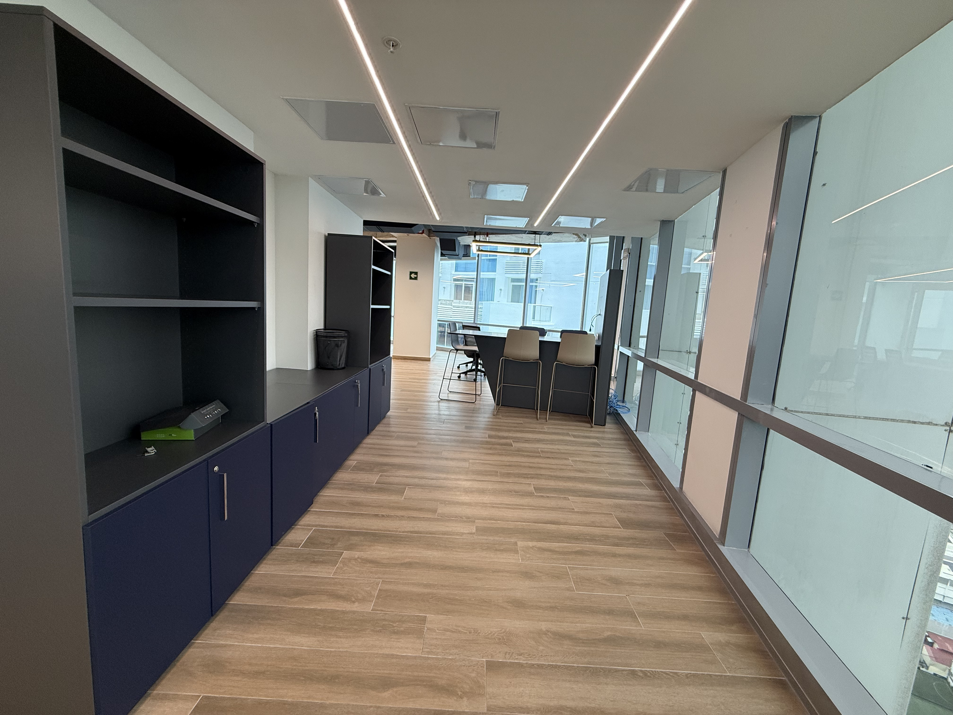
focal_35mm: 14
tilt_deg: -6.8
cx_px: 476
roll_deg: -3.5
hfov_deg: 102.1
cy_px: 358
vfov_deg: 85.7
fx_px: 385
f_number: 2.2
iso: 100
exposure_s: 1/99
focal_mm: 2.22
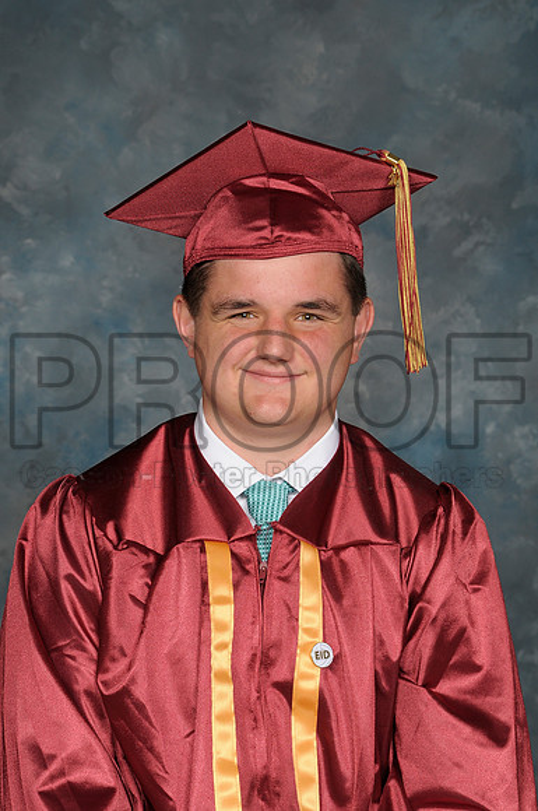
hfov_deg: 10.6
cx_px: 269
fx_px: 2900
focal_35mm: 129
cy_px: 406
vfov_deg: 15.9
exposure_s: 1/200
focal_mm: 86
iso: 250
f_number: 9
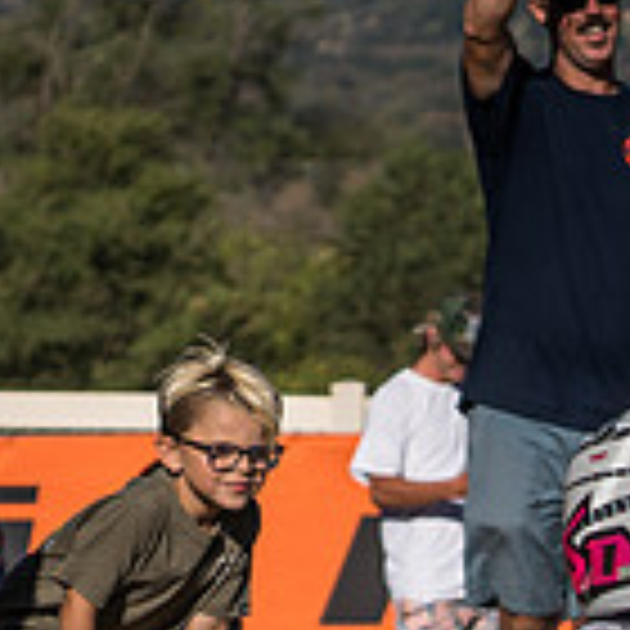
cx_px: 1048
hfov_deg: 4.7
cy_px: 695
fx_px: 7619
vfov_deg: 4.7
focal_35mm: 370
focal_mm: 70
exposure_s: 1/3200
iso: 125
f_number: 4
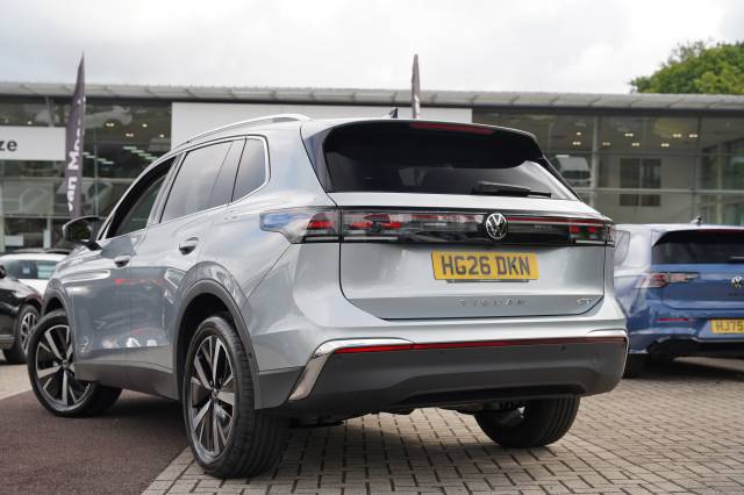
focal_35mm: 51
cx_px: 372
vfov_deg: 26.6
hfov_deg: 39.1
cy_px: 248
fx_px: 1047
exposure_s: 1/125
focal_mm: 50.7
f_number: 4.5
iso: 100
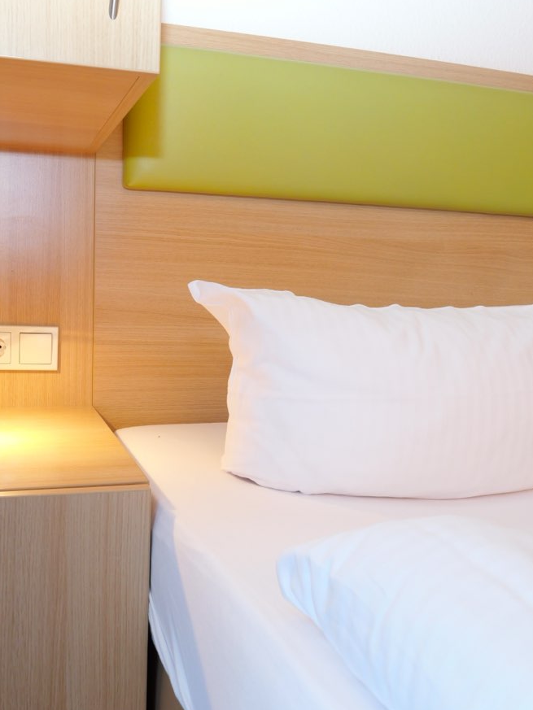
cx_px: 213
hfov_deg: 42.7
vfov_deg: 55.3
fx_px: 677
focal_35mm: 33
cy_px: 356
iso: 800
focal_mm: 12
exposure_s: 1/25
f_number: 5.6
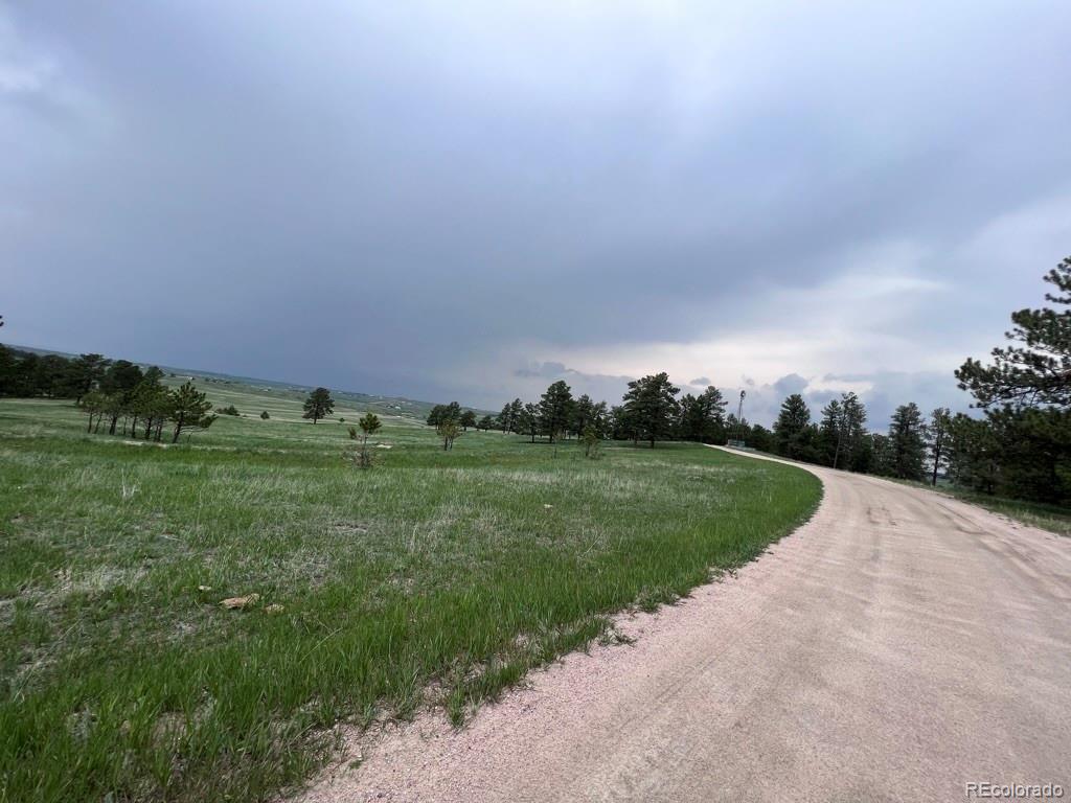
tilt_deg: +0.8
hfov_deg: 106.2
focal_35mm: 13
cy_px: 402
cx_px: 536
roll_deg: -8.3
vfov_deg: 89.9
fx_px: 402
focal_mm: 1.57
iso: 32
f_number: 1.8
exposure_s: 1/1193
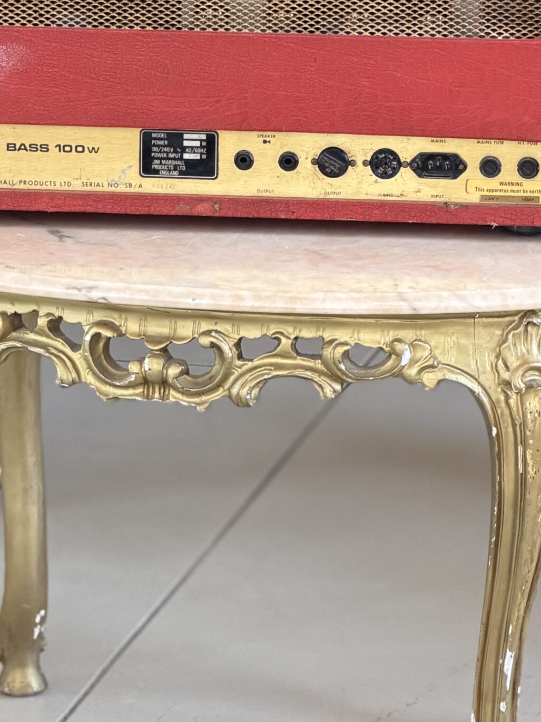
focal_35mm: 187
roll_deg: -1.3
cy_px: 63
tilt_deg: -10.6
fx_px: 3896
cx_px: 194
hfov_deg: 7.9
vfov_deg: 10.5
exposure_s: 1/114
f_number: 2.8
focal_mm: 16.89
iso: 400
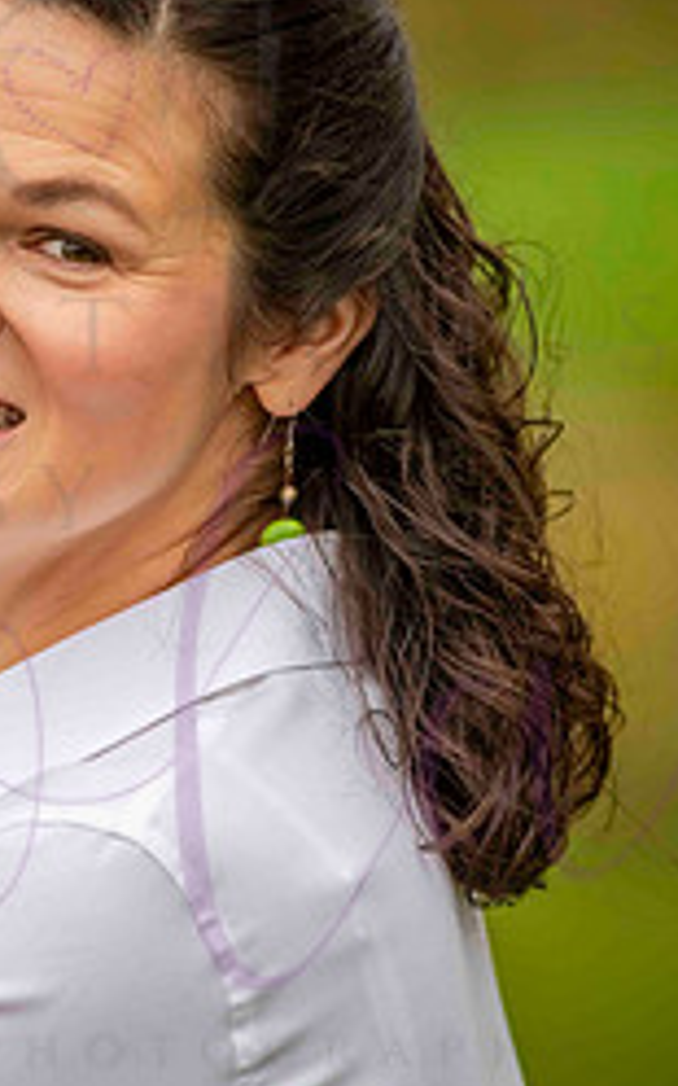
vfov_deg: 7.8
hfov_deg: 4.9
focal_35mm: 268
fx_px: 7923
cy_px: 490
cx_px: 87
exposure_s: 1/1600
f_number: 4
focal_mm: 145
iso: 1000
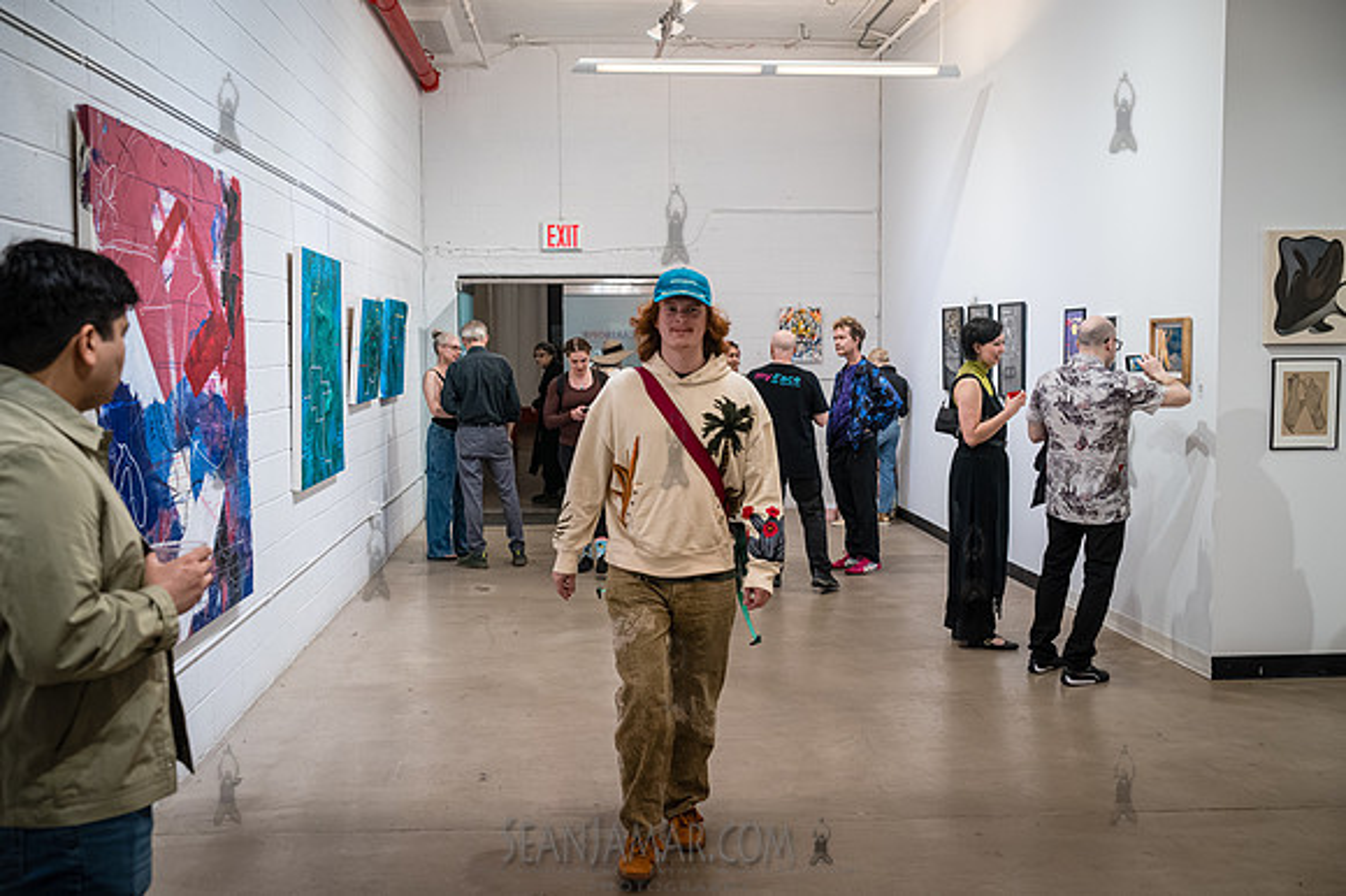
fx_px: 1308
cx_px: 673
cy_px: 448
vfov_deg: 37.8
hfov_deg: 54.5
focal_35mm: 35
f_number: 4
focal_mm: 35
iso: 5000
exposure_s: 1/400
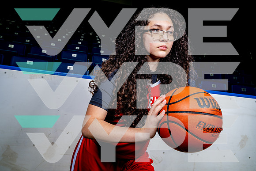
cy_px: 86
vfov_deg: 42.3
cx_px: 128
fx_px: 220
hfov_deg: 60.3
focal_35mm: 31
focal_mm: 31
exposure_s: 1/125
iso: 160
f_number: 8
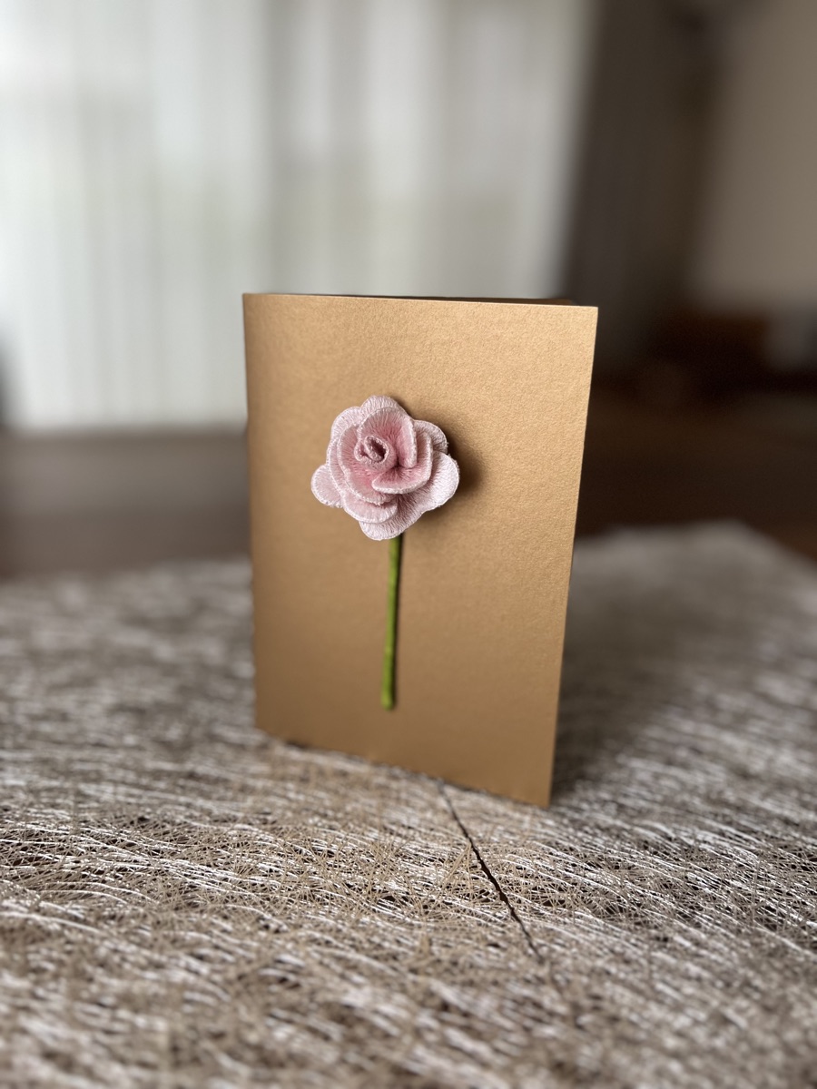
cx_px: 408
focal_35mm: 26
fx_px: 818
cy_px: 544
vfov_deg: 67.3
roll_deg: -1.9
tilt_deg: -18.8
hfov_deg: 53.1
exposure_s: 1/60
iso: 250
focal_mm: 5.7
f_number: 1.5
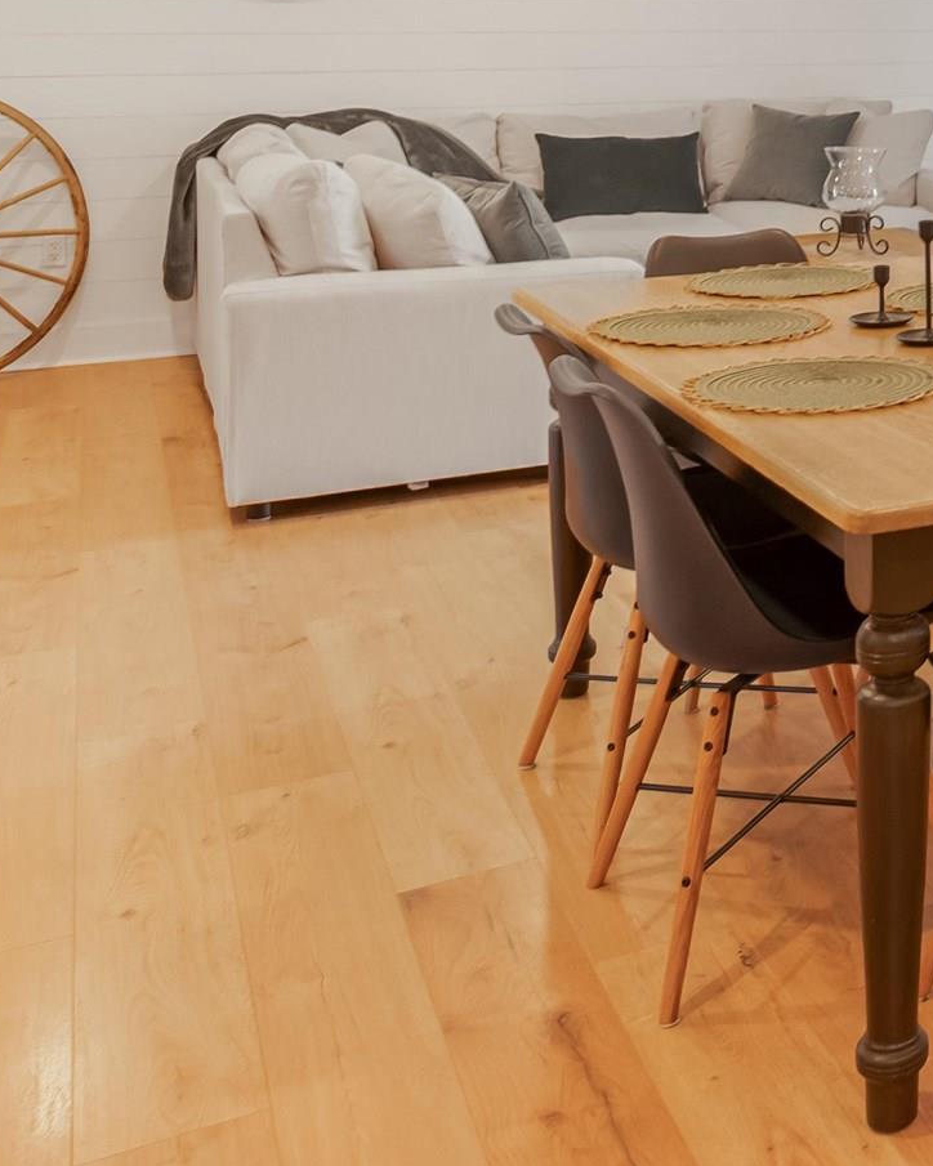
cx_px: 1362
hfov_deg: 24.0
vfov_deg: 33.9
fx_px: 1760
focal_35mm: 51
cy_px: 36
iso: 320
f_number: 4
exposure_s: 1/60
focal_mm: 16
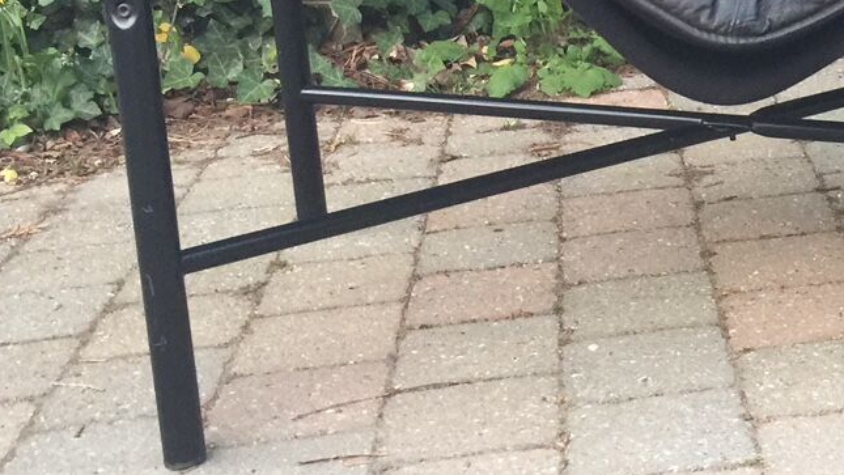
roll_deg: +3.6
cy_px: -68
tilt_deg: -10.3
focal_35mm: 80
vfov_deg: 14.7
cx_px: 845
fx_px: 1791
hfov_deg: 25.2
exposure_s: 1/17
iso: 64
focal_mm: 4.15
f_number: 2.2
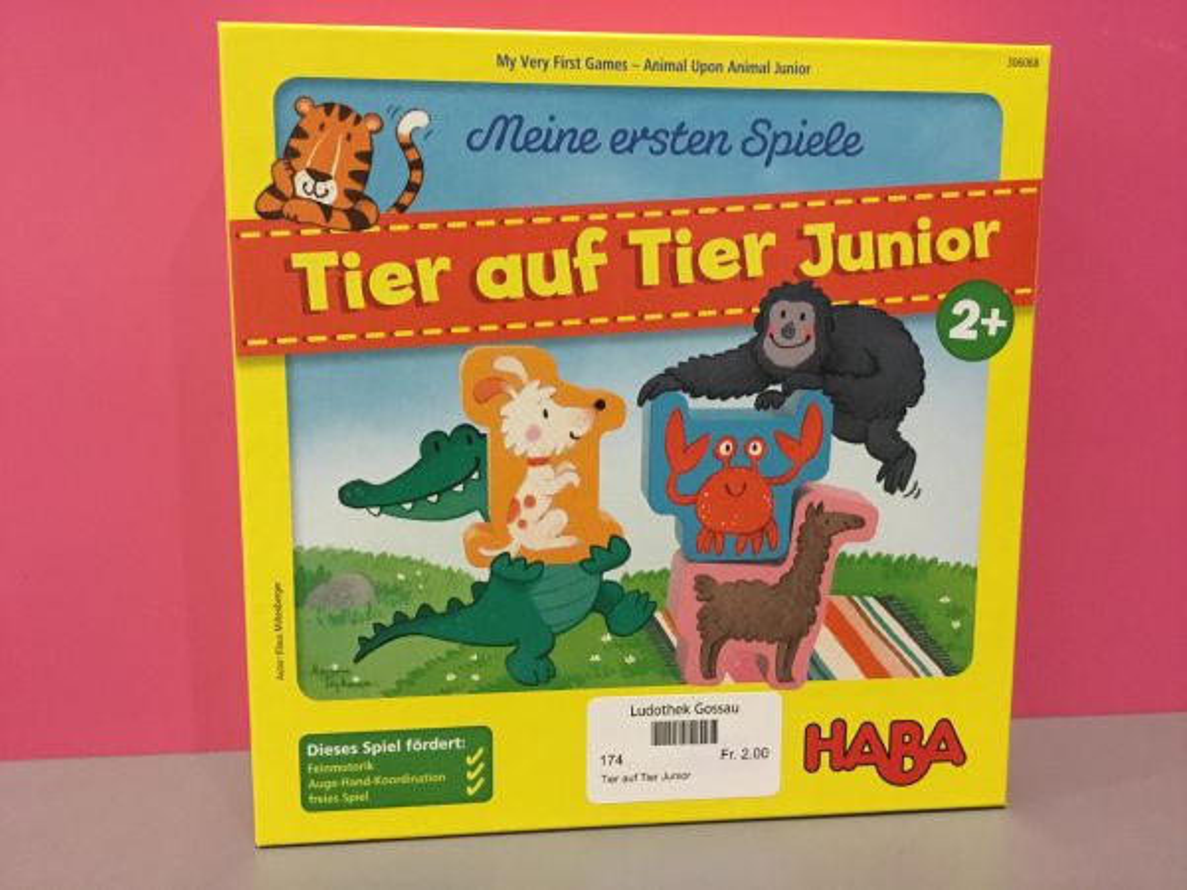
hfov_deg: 58.4
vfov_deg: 45.4
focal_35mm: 31
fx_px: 1063
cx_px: 594
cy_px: 445
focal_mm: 3.3
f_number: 2.4
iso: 200
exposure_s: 1/25
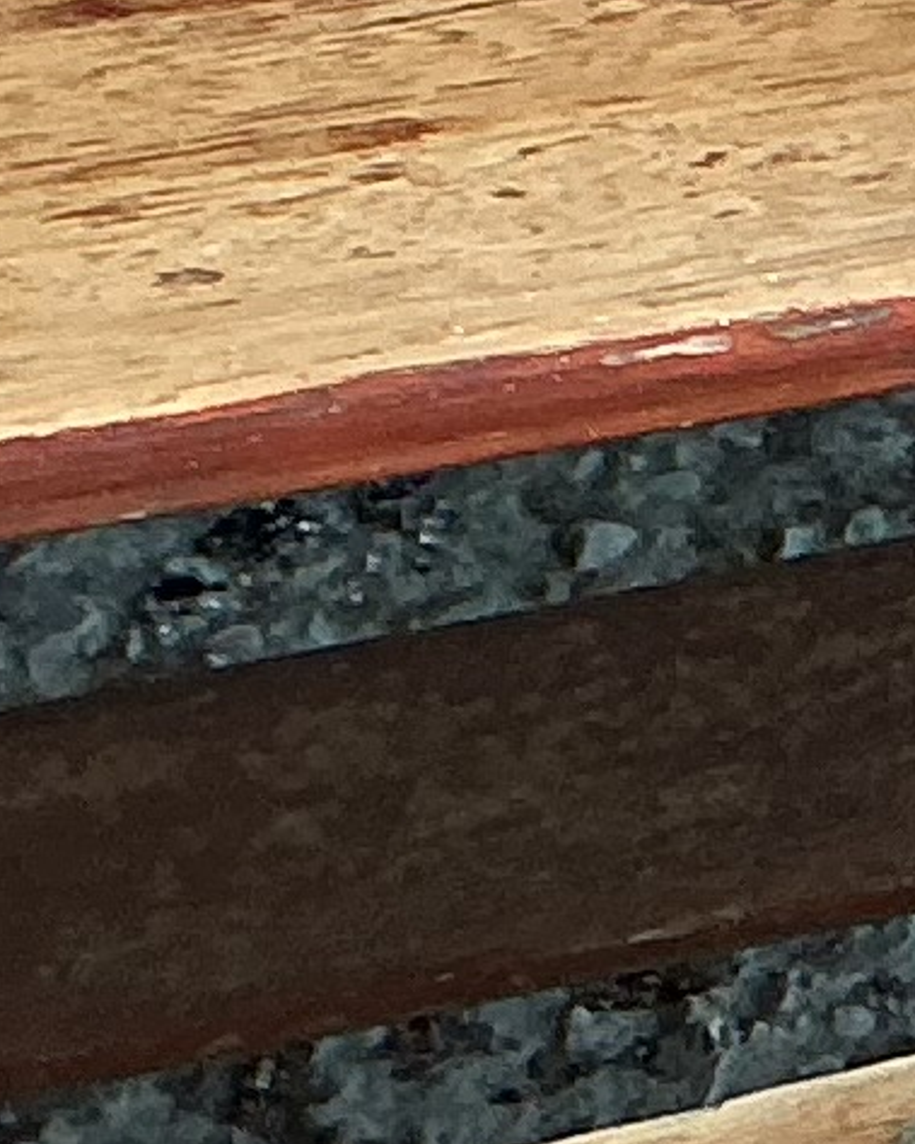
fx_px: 8161
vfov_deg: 8.0
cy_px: 258
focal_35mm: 241
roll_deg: -3.9
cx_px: 2395
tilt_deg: -40.7
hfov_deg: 6.1
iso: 25
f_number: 1.8
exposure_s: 1/100
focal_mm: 3
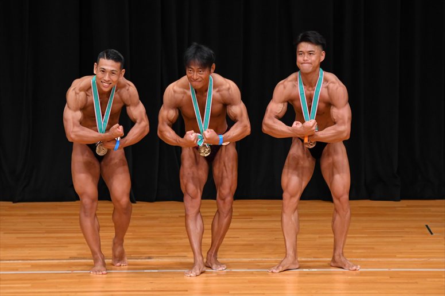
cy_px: 148
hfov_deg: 6.9
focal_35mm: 300
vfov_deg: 4.6
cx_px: 222
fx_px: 3707
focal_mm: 200
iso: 3200
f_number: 5.6
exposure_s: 1/400
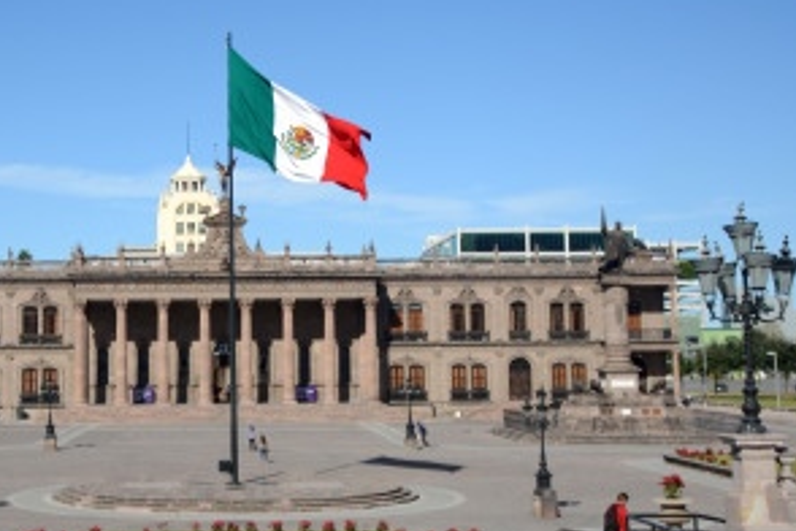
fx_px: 1412
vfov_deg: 21.2
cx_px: 214
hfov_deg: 31.0
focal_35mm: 64
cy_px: 196
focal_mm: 25
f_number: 4
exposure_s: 1/2000
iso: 125
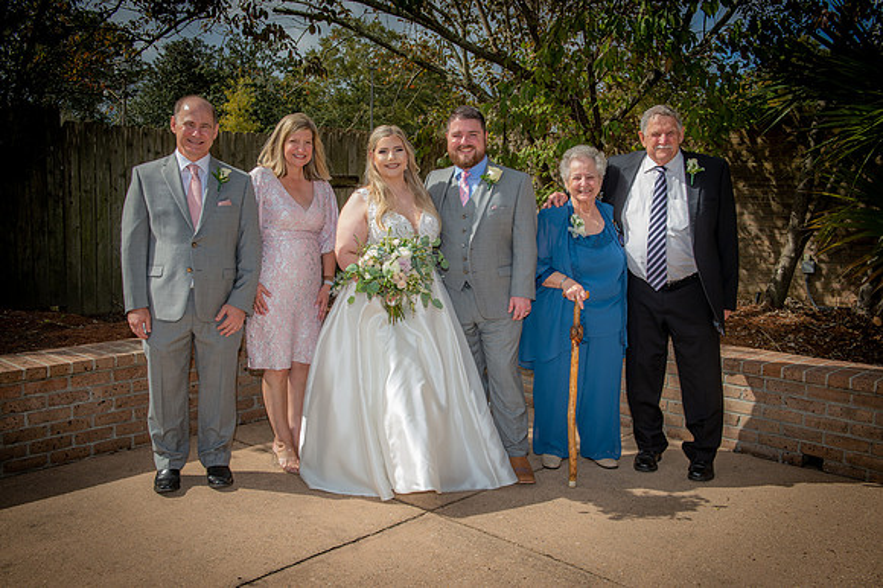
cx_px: 442
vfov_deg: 38.8
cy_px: 294
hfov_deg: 55.8
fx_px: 833
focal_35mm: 34
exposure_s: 1/250
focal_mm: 34
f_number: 8
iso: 125
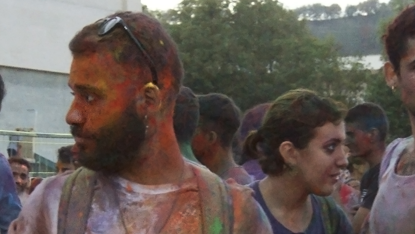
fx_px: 1155
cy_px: 270
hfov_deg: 20.3
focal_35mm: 105
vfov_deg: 11.3
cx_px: 272
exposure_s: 1/60
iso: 800
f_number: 4.5
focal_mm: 30
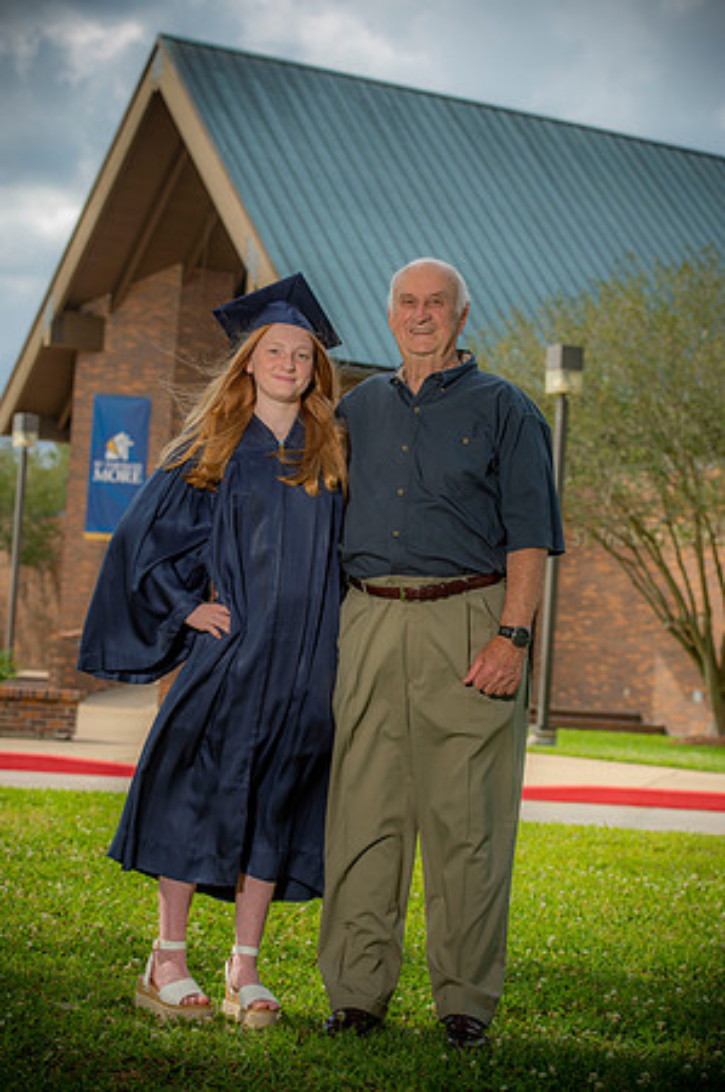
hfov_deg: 17.5
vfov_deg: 26.0
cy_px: 546
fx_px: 2362
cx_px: 362
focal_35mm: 78
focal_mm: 78
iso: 80
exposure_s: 1/250
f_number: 5.6
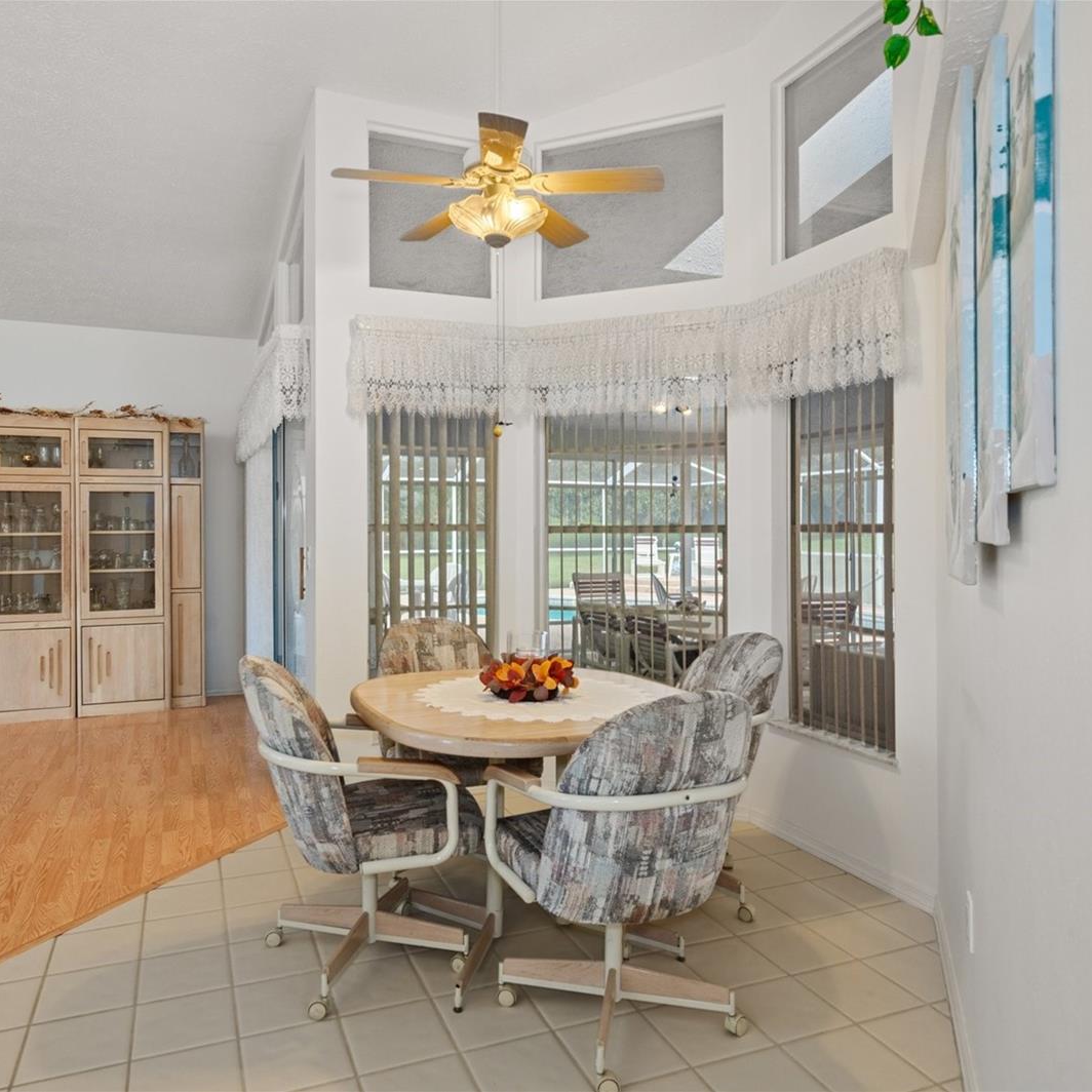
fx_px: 821
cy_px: 546
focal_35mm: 23
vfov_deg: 67.3
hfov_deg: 67.2
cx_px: 507
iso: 400
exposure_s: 1/1.67
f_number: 8
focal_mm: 18
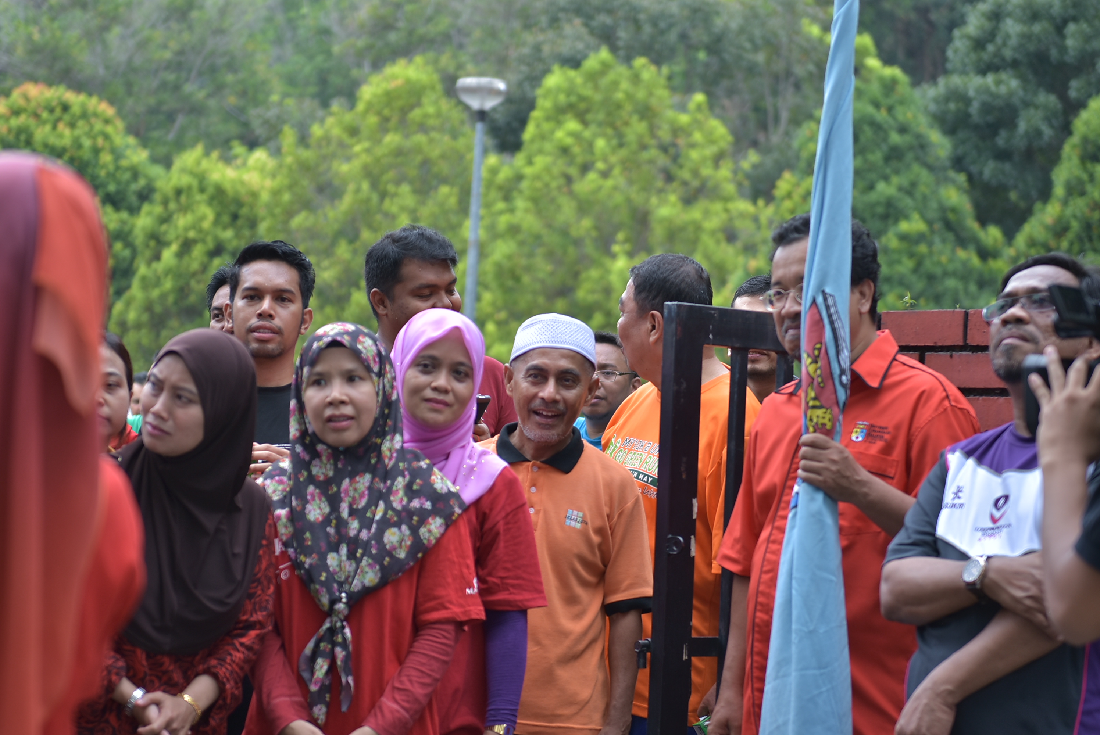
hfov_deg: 19.4
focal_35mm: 105
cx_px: 550
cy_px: 368
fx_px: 3211
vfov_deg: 13.1
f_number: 2.8
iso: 100
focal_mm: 70
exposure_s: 1/200
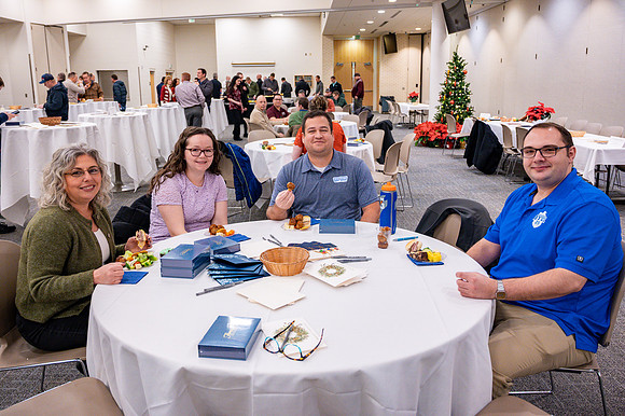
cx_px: 307
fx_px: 521
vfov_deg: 43.5
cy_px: 184
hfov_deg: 61.9
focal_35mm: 30
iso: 1250
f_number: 4
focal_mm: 26.5
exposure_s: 1/200
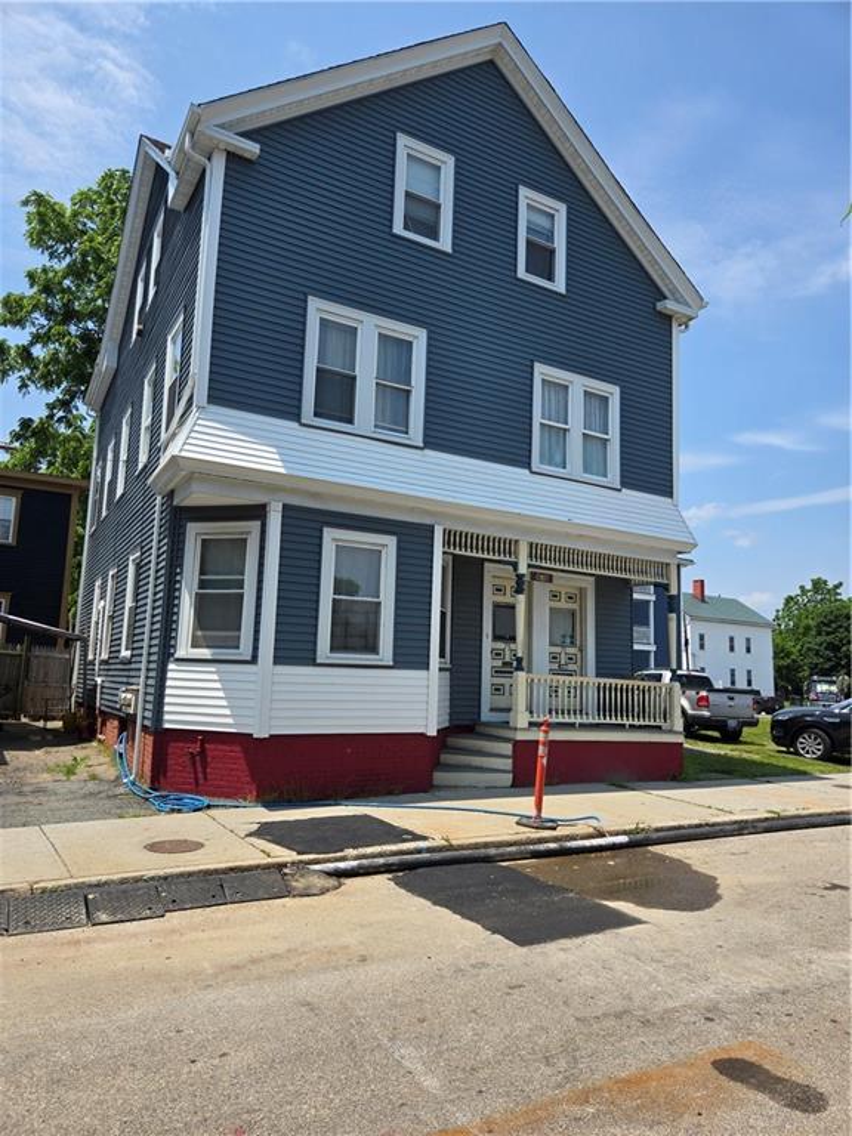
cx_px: 426
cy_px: 568
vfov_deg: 73.9
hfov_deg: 58.9
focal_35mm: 23
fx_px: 755
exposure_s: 1/1978
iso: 25
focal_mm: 5.4
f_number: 1.8
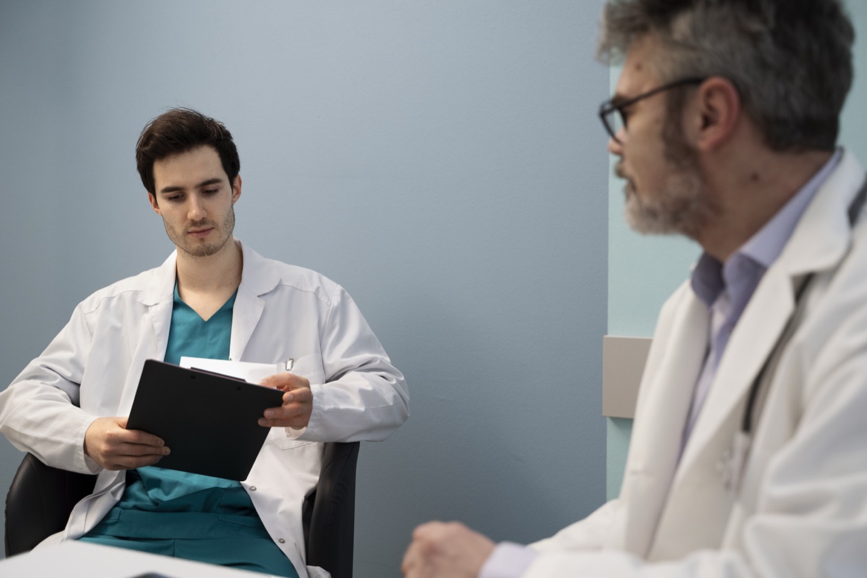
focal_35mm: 48
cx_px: 434
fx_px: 1156
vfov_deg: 28.1
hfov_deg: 41.1
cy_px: 289
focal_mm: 48
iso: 1250
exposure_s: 1/250
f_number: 3.2
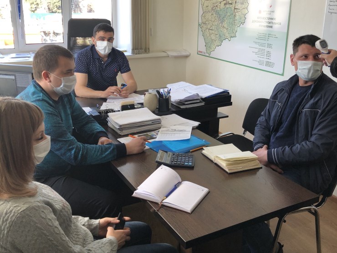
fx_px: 273
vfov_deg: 49.8
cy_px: 126
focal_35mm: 28
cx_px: 168
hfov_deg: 63.4
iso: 40
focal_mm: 4
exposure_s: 1/100
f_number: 1.8
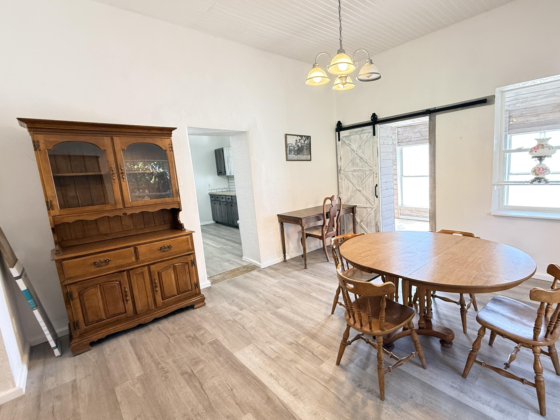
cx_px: 334
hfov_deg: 89.9
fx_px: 275
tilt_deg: -8.7
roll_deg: +3.3
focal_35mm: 17
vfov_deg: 74.7
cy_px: 212
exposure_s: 1/60
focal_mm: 2.22
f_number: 2.2
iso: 320
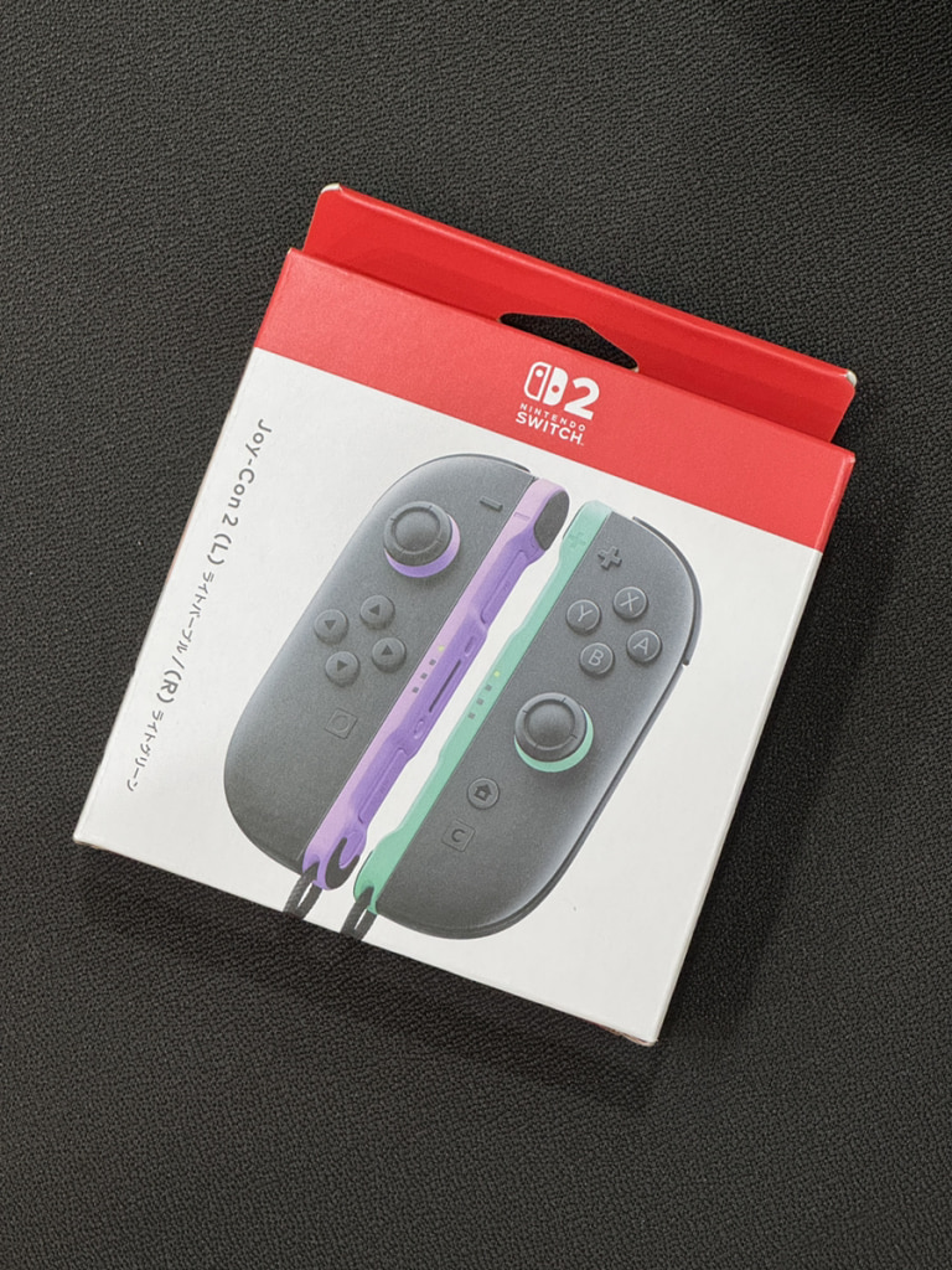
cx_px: 476
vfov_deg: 25.3
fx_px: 2824
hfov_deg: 19.1
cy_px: 635
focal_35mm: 77
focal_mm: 9
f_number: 2.8
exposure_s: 1/60
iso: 400
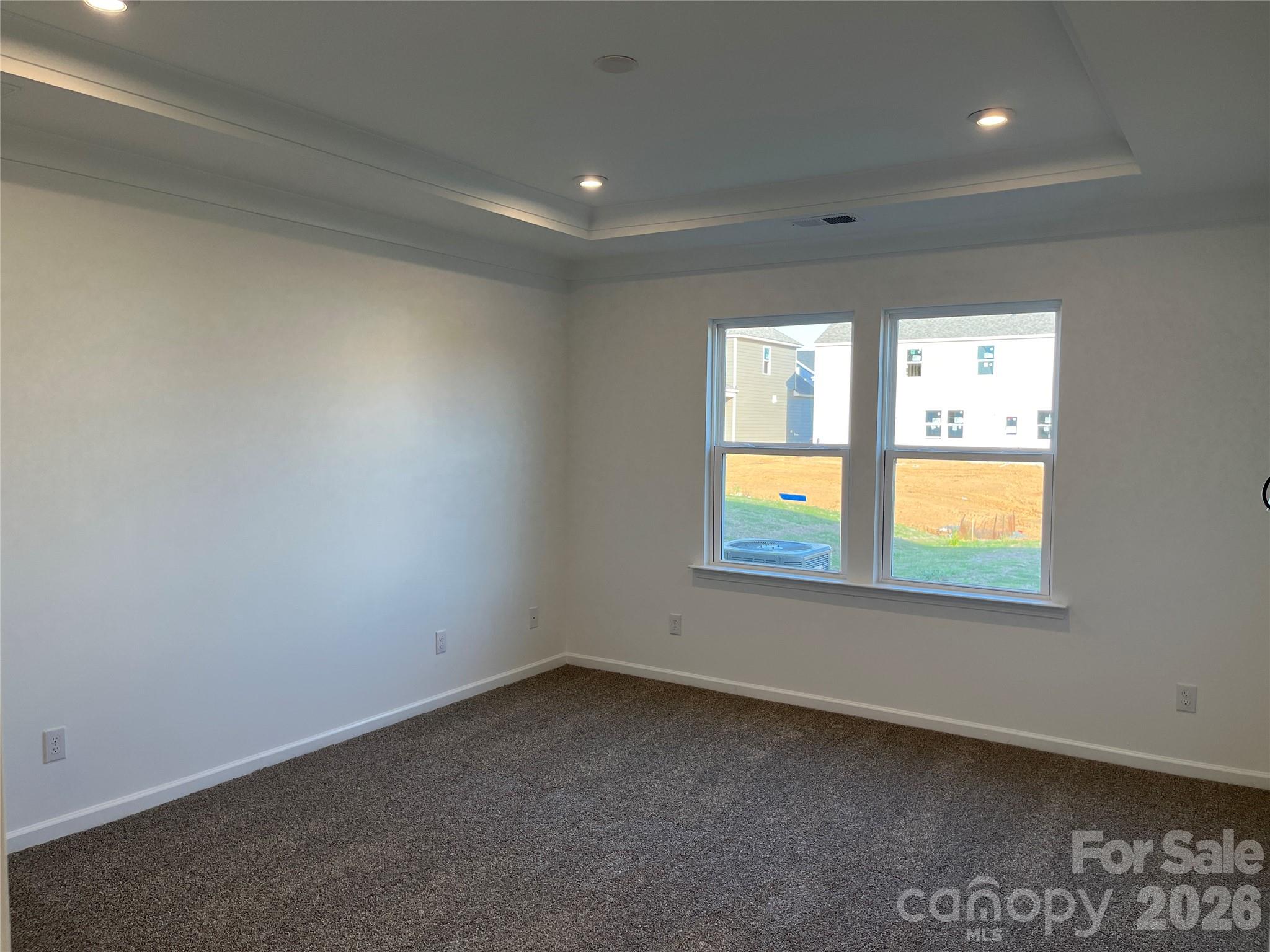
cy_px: 476
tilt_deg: -3.1
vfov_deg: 53.1
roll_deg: +0.0
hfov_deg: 67.3
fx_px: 954
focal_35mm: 26
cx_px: 635
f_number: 1.6
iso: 50
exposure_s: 1/166
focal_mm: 5.1
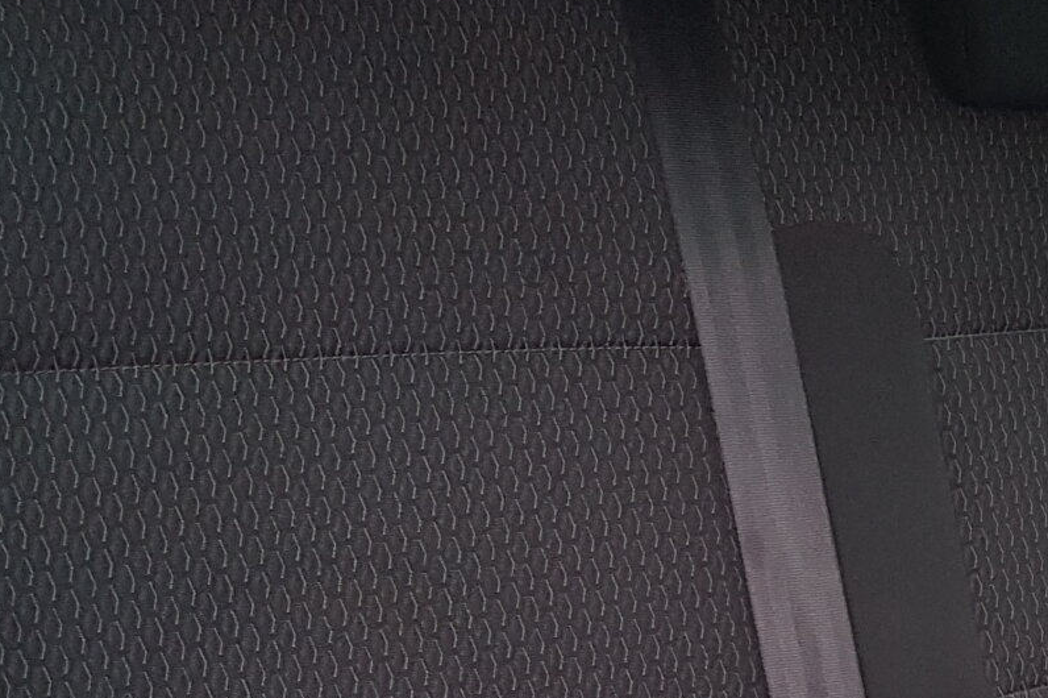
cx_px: 1511
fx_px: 2531
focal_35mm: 87
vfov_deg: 15.3
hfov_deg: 20.5
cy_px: 739
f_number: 1.7
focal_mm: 4.2
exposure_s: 1/50
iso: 100
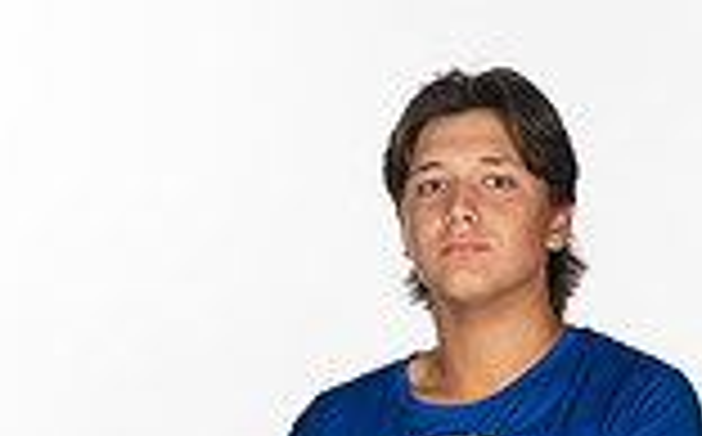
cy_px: 971
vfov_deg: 7.3
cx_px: 405
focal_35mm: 171
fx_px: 3267
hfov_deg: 12.3
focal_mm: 58
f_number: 7.1
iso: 200
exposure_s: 1/500
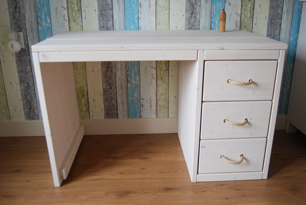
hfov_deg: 55.0
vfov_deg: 38.5
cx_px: 153
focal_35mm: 34
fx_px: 294
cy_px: 102
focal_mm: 23
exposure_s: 1/30
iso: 200
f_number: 3.8
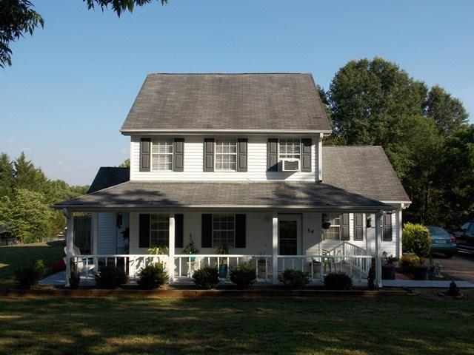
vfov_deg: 46.8
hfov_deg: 60.0
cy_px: 178
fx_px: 411
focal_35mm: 30
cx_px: 237
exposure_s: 1/640
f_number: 3.3
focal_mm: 5.3
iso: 80
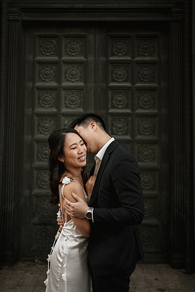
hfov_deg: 36.9
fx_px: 292
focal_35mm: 36
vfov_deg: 53.1
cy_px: 145
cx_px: 96
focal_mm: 35
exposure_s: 1/800
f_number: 1.8
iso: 500
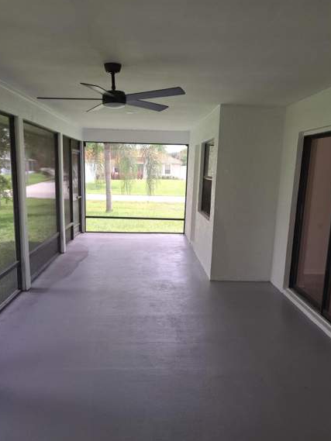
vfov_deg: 65.2
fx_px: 344
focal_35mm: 27
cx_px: 150
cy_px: 238
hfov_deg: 51.3
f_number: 1.8
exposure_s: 1/120
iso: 50
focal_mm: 5.23
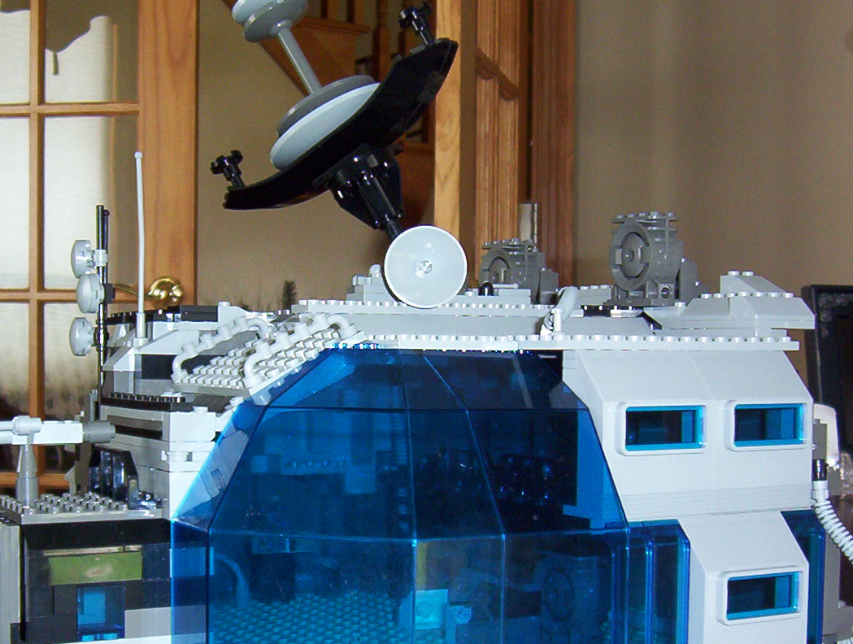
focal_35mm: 56
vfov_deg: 26.0
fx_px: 1383
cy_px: 438
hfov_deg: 34.3
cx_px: 390
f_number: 2.76
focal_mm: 5.54
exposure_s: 1/30
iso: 140
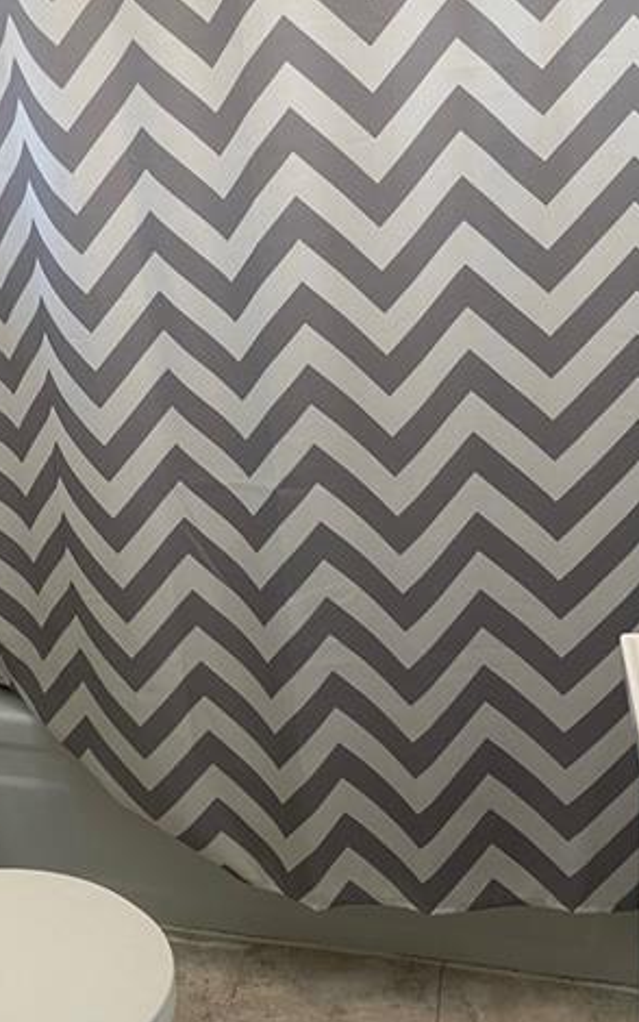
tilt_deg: -13.6
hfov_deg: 27.9
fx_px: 1253
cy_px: 413
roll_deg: +4.6
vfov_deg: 44.1
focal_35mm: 45
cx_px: 104
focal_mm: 4.25
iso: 100
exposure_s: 1/60
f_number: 1.8
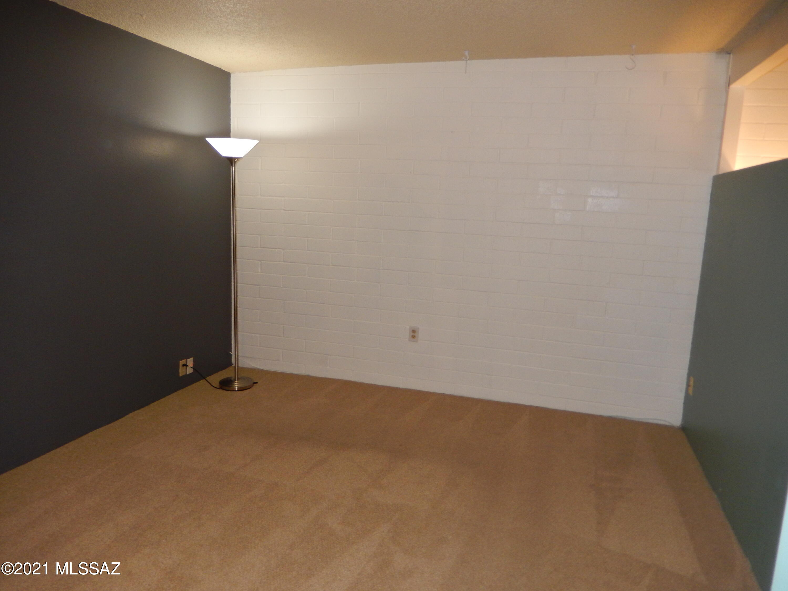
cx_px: 394
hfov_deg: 69.4
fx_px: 569
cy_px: 296
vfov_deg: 54.9
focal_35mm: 25
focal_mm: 4.5
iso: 200
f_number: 3.4
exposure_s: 1/30
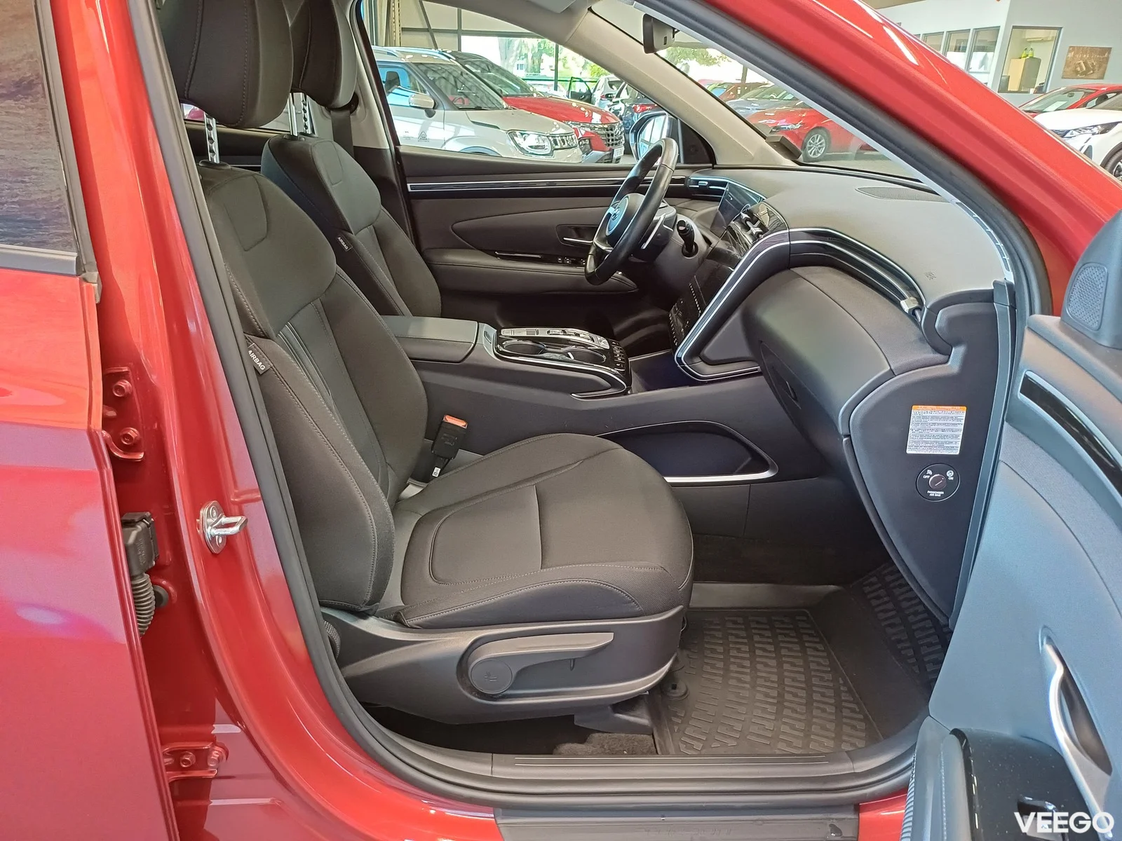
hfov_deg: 69.4
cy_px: 420
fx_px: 810
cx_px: 561
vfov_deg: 54.9
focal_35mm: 25
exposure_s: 1/20
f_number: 1.8
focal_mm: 4.65
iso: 1000
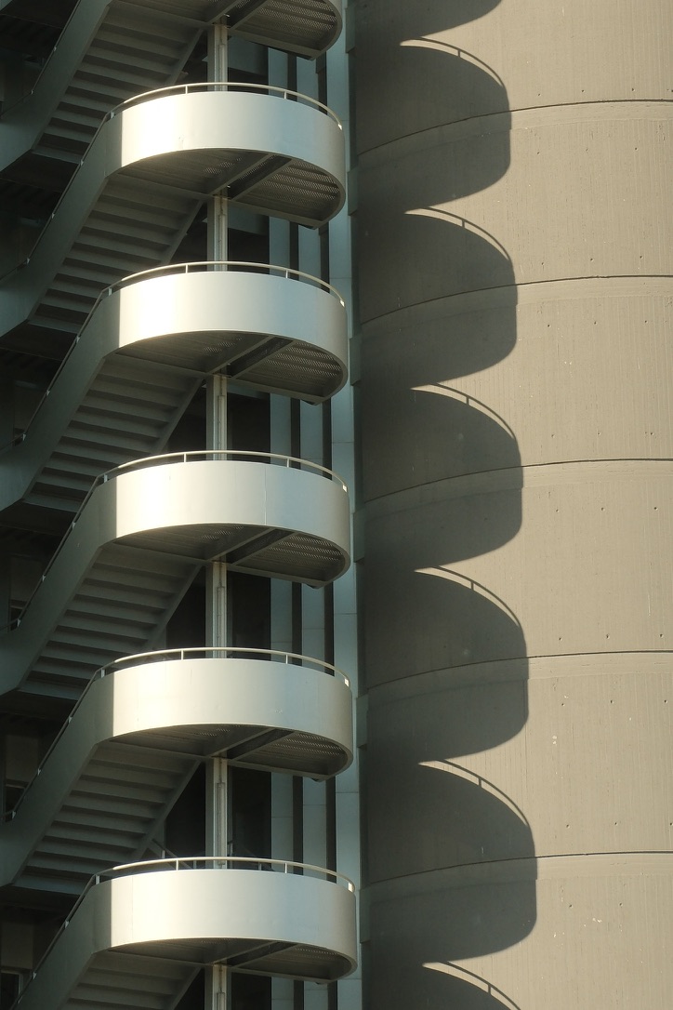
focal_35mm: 53
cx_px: 336
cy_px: 505
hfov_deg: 25.5
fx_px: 1486
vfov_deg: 37.5
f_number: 5.6
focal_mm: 35
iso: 500
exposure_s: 1/950
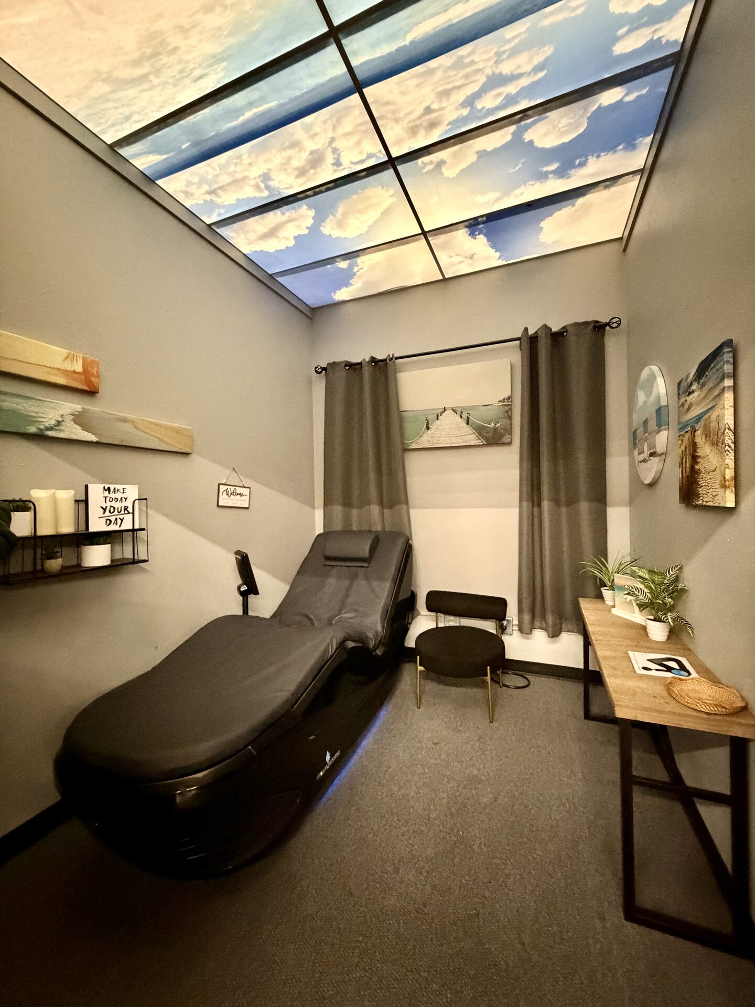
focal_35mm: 14
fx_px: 407
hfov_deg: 85.7
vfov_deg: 102.1
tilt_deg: -0.8
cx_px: 378
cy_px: 504
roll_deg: +0.6
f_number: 2.2
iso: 1250
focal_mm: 2.22
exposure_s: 1/43
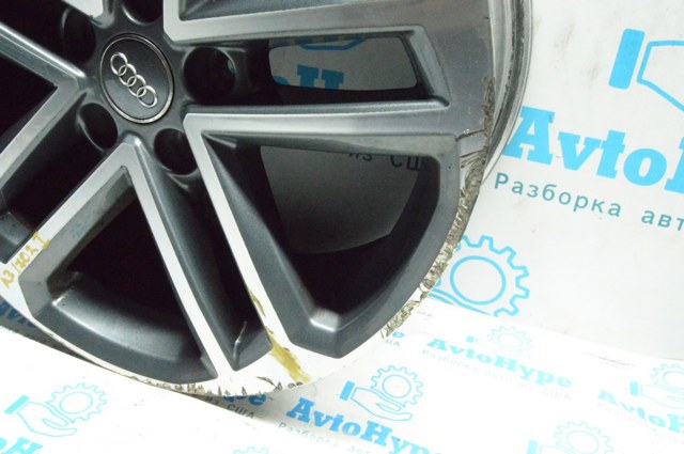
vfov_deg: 38.3
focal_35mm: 34
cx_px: 342
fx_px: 655
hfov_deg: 55.2
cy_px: 227
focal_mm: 23
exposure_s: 1/60
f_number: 20
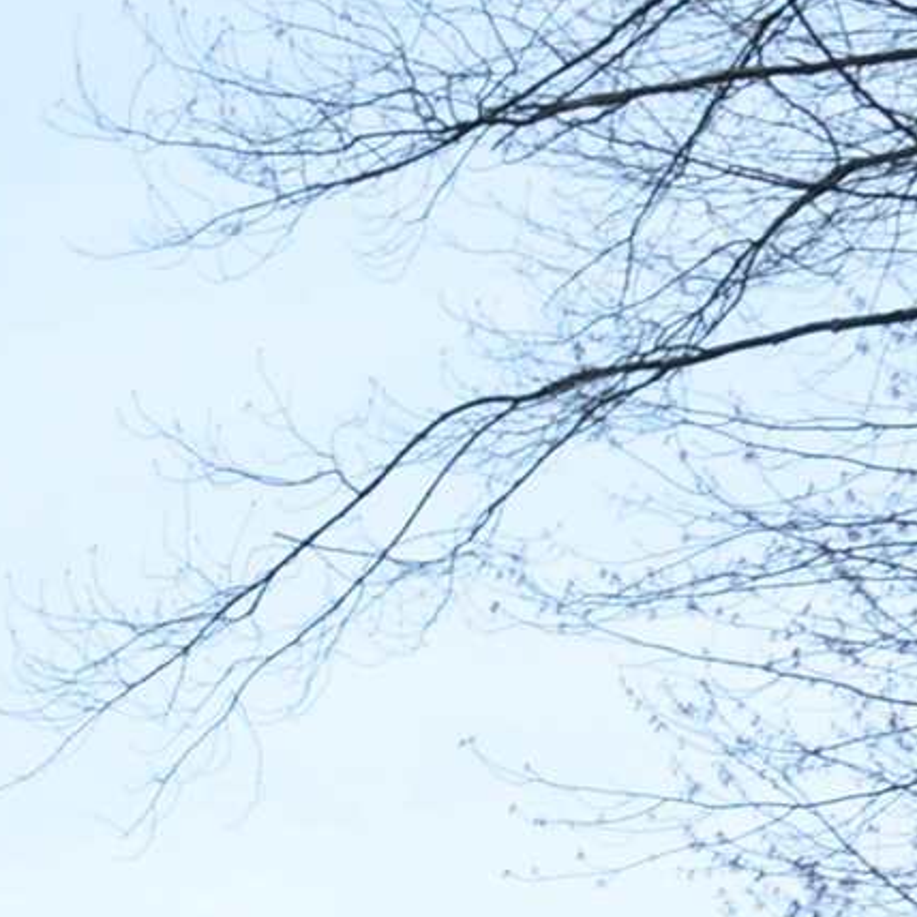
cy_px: 2158
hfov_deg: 11.2
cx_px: -711
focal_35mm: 146
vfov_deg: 10.4
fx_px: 4376
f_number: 8
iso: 140
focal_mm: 16
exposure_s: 1/250
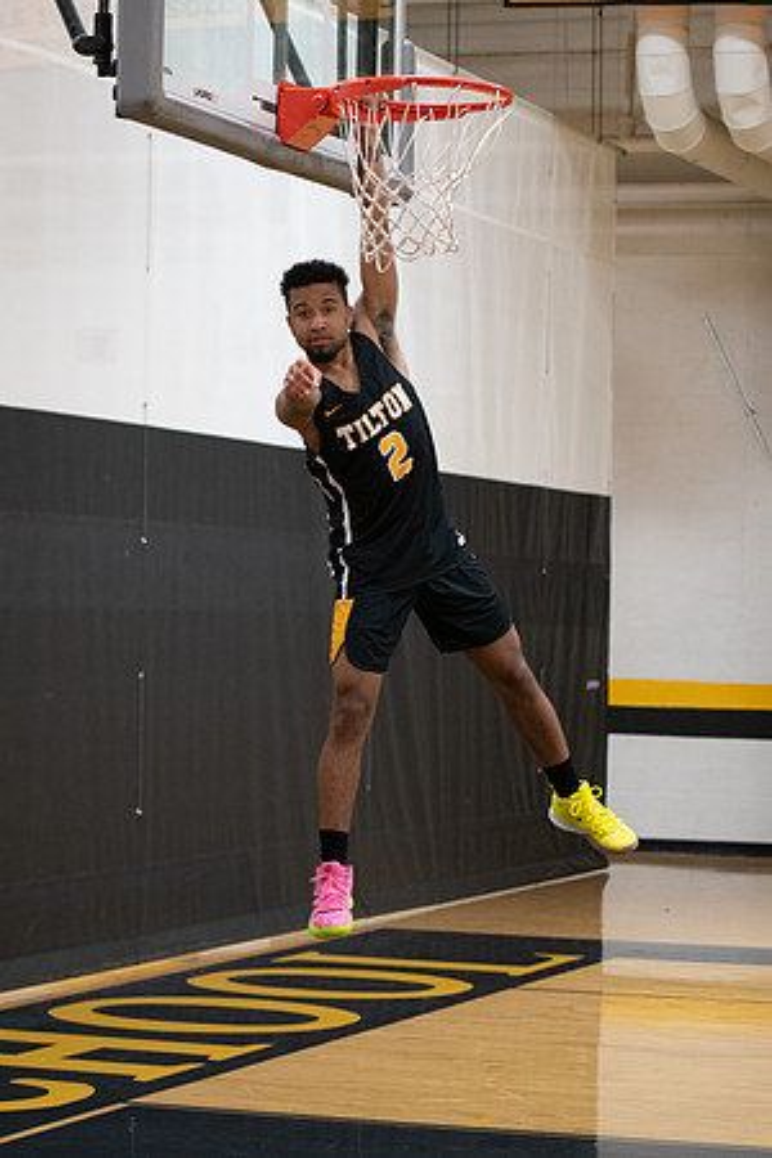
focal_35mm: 105
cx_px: 386
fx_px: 3377
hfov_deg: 13.0
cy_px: 579
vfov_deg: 19.5
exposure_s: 1/200
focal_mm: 70
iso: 2000
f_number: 2.8
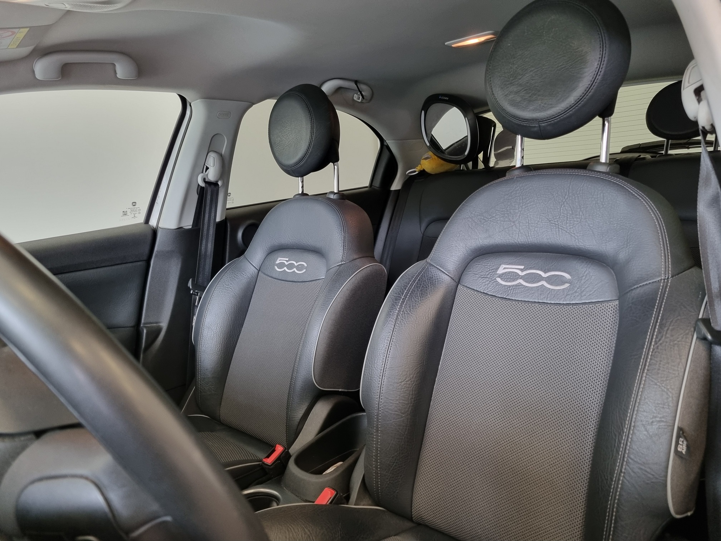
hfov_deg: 67.3
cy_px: 270
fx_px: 542
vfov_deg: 53.1
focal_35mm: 26
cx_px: 360
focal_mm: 5.4
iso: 200
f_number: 1.8
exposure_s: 1/50
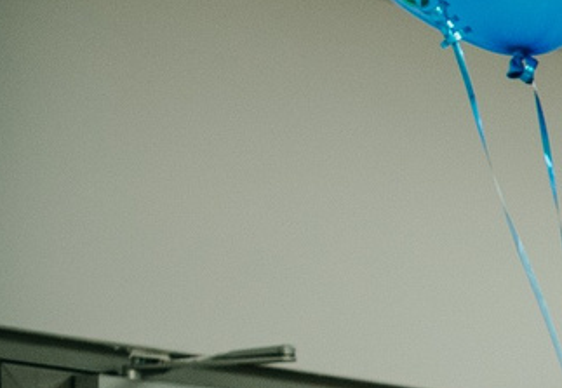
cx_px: 2378
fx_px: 3425
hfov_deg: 6.8
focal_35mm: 217
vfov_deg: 6.1
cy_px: 1043
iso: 160
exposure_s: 1/160
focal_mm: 24
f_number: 4
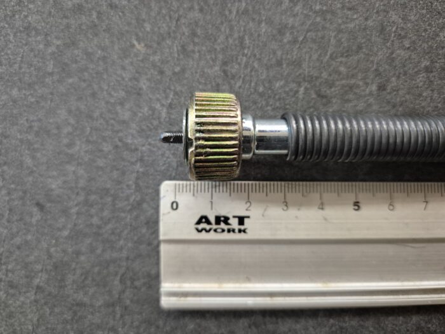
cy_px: 167
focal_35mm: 23
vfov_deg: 58.9
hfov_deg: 73.9
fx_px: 296
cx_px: 222
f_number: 1.8
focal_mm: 5.4
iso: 1250
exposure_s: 1/100
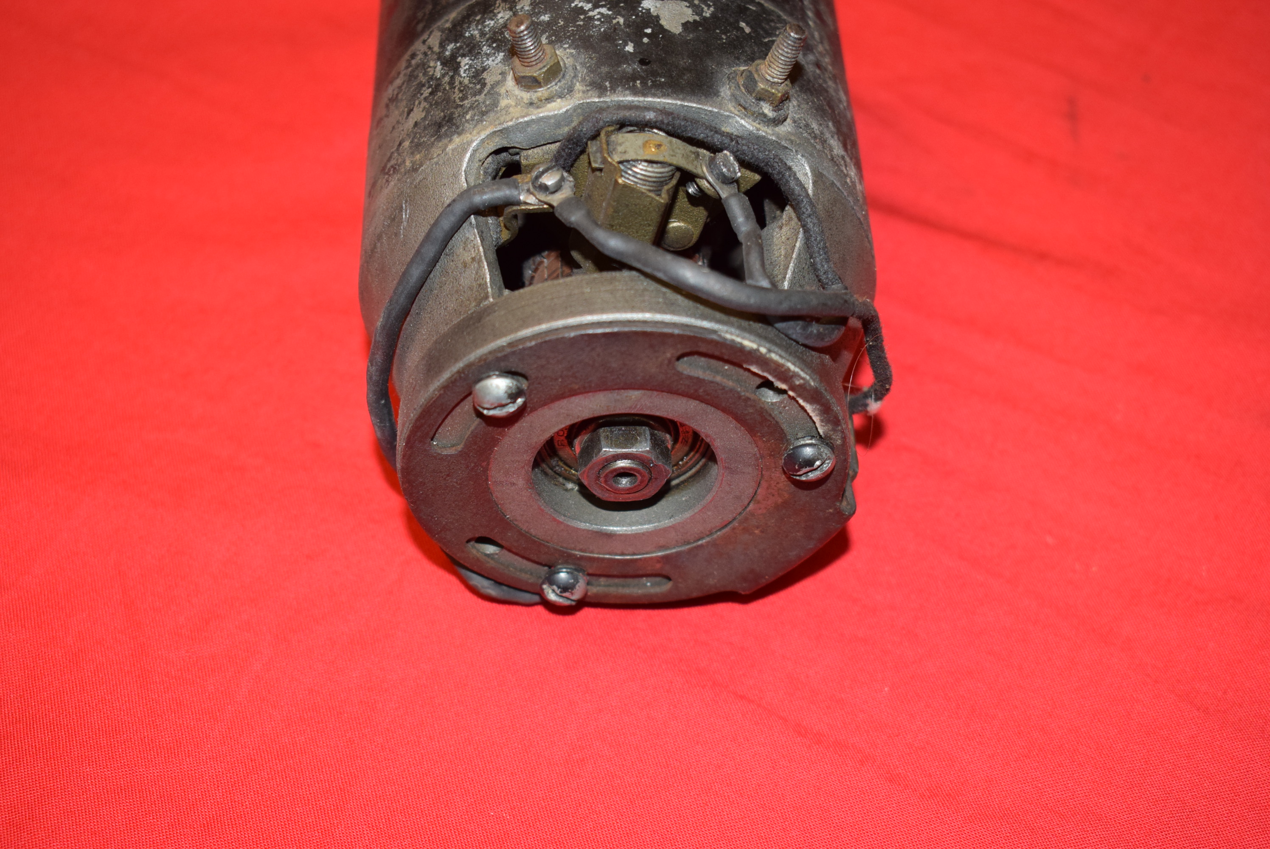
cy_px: 424
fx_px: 1906
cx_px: 635
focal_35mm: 54
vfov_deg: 25.1
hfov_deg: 36.8
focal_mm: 36
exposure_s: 1/160
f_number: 5.6
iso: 800
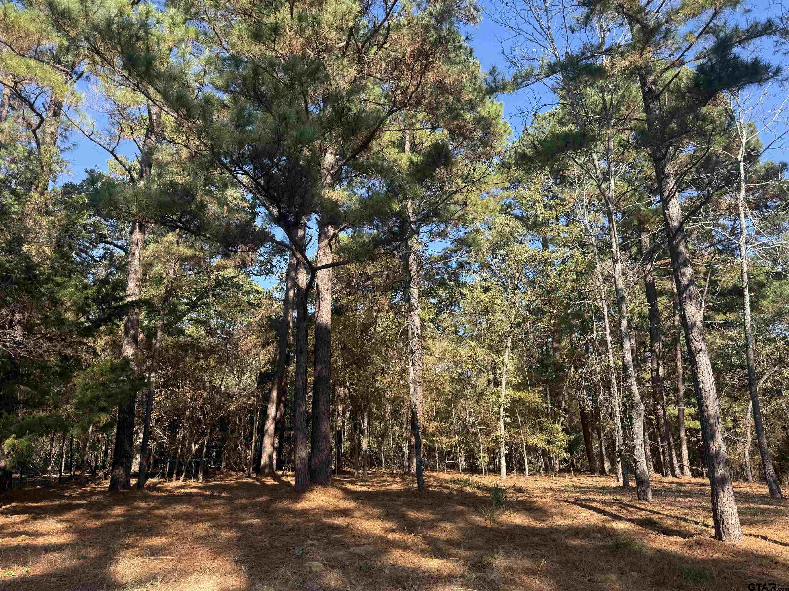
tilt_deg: +16.8
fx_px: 547
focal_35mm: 24
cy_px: 296
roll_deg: -0.1
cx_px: 394
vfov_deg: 56.8
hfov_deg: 71.6
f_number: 1.78
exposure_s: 1/909
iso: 80
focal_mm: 6.76
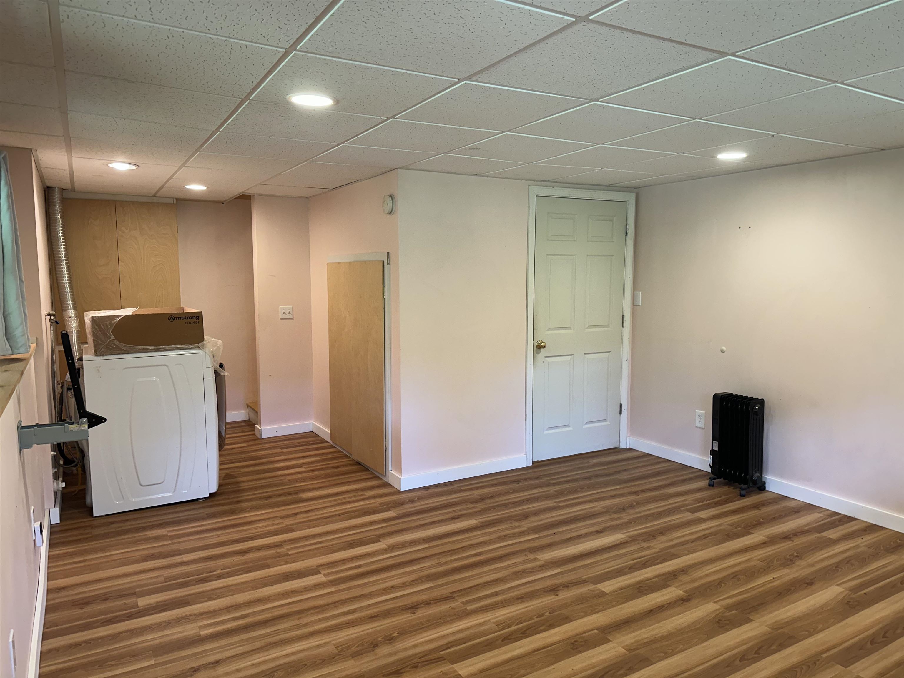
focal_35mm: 24
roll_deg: -0.3
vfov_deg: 56.8
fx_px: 627
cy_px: 339
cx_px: 452
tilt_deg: -6.2
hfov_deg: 71.6
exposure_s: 1/60
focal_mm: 6.86
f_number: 1.78
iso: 125
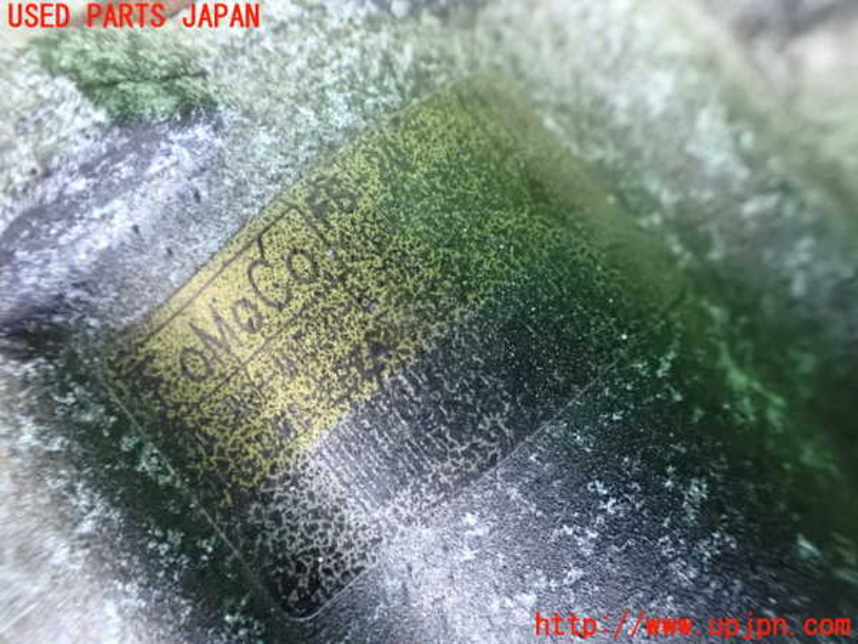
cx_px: 429
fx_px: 744
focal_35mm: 30
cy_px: 322
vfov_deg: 46.8
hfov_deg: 60.0
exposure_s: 1/25
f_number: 2.3
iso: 1600
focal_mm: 5.4
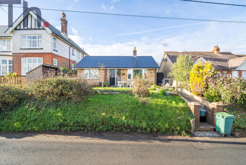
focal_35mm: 16
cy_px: 82
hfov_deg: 96.7
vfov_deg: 73.8
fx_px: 109
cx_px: 123
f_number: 6.3
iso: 80
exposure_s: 1/100
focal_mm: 16
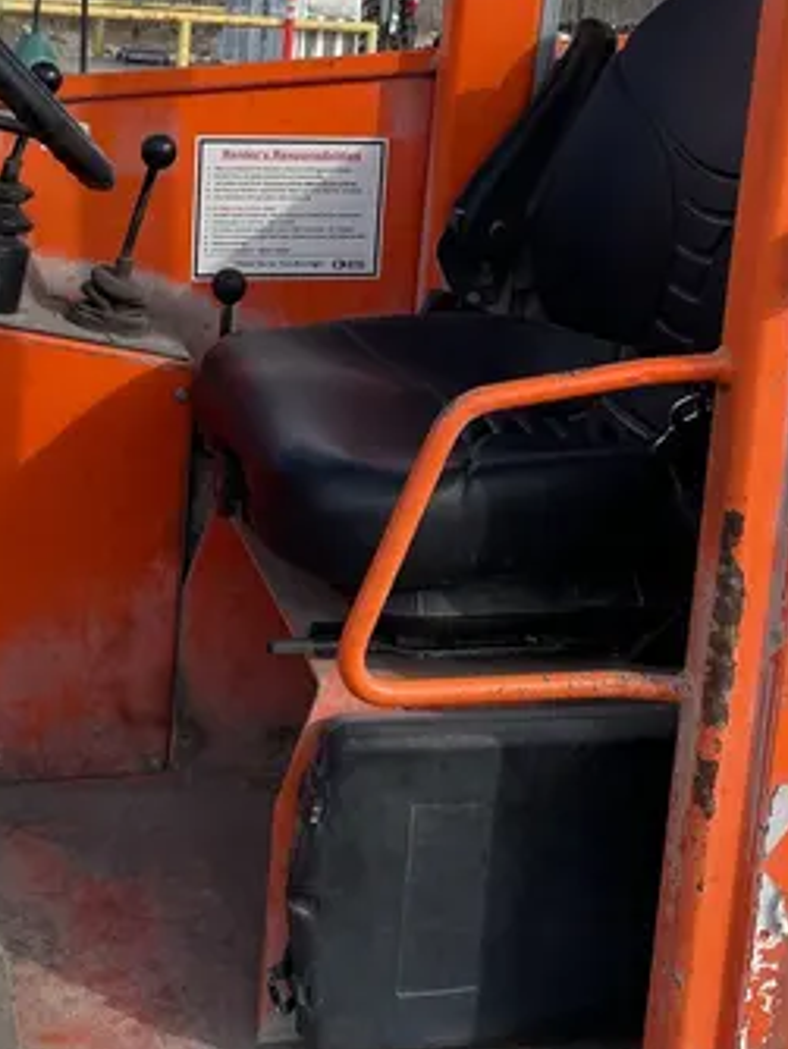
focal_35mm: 57
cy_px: 177
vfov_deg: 32.6
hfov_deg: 25.6
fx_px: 1728
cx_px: 276
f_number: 1.6
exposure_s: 1/3509
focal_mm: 4.2
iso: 50
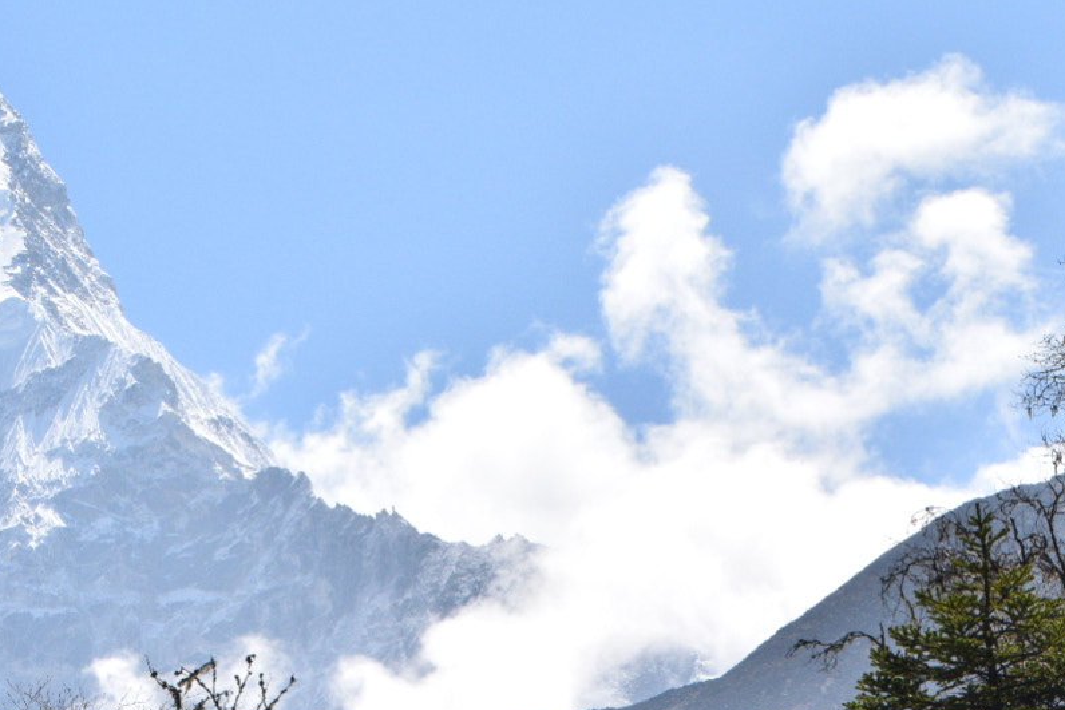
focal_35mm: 238
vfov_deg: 5.8
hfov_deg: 8.6
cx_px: 177
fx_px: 7042
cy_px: 612
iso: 400
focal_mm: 78
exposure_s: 1/400
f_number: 16
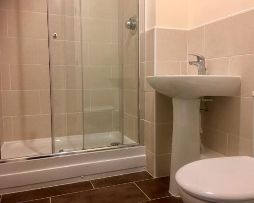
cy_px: 100
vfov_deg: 47.1
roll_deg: -0.2
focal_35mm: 31
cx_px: 137
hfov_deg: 57.1
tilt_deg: -4.7
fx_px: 233
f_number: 2.2
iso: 100
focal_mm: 4.15
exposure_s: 1/17
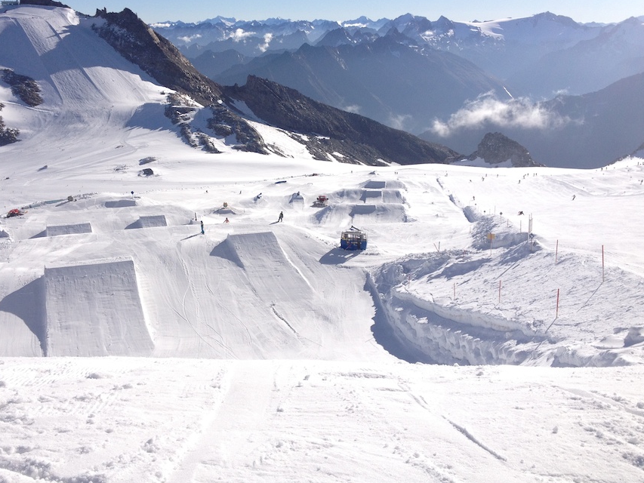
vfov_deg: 34.3
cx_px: 270
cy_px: 203
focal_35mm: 42
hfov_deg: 44.6
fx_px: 781
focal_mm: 4.28
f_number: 2.4
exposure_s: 1/2762
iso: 50
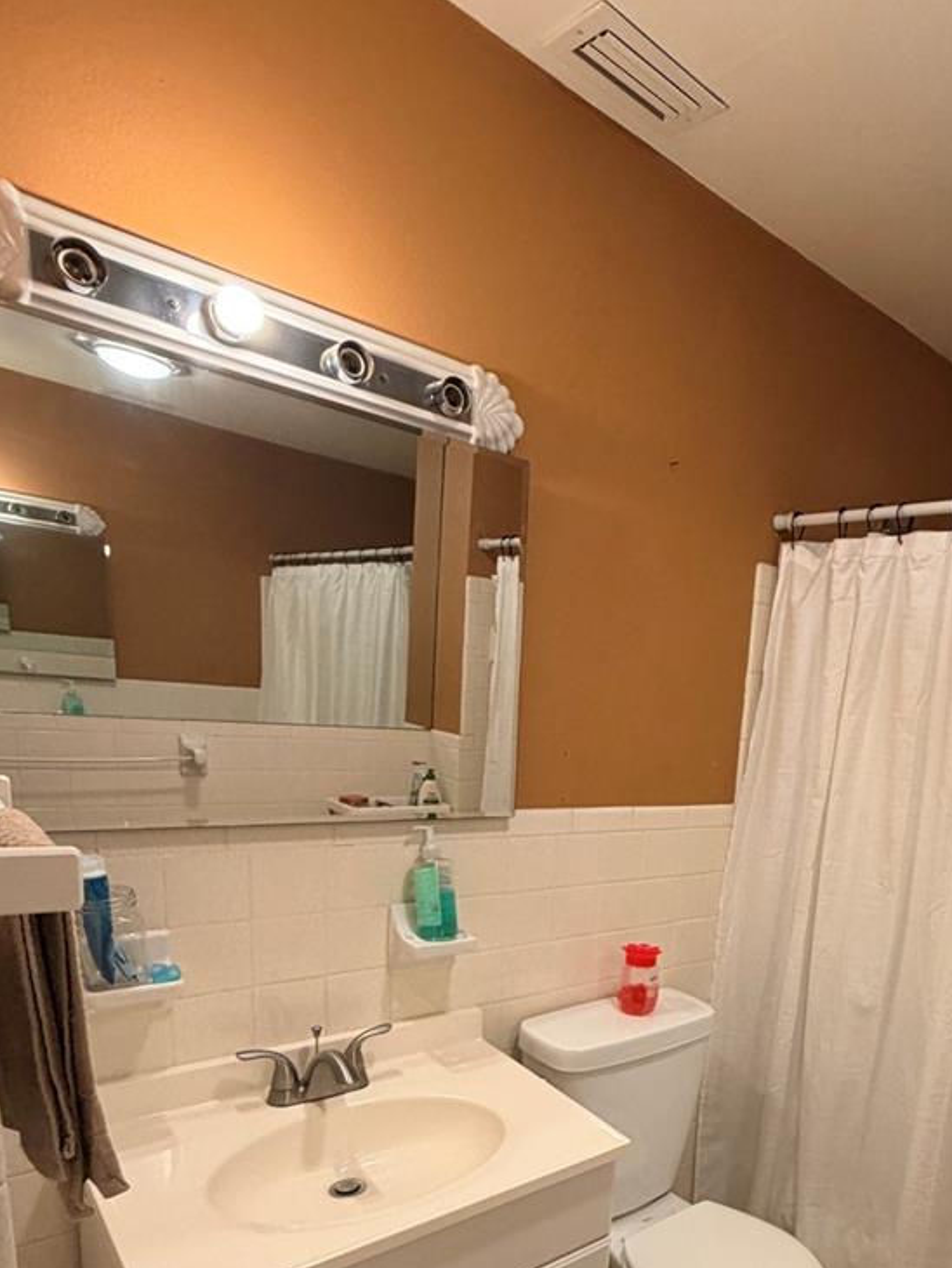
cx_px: 740
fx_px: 843
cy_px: 900
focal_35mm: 23
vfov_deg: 70.5
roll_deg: -6.2
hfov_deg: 55.4
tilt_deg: -13.2
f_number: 2.2
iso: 200
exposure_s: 1/60
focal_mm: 2.22
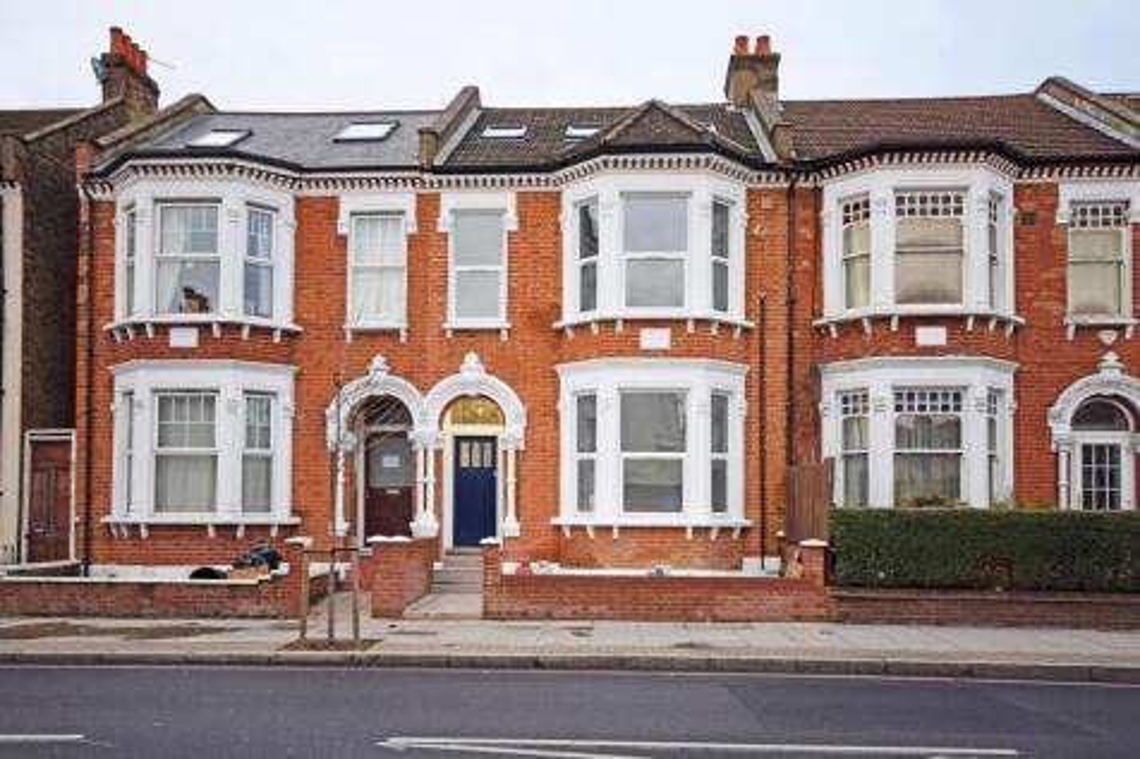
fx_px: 950
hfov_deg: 61.9
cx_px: 570
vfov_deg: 43.6
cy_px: 380
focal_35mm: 30
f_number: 5.6
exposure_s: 1/60
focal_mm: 20
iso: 400
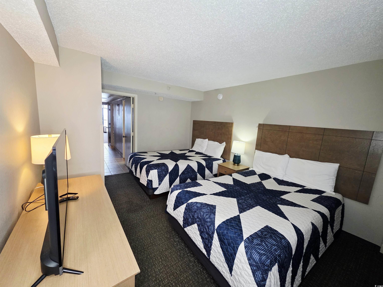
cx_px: 192
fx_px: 144
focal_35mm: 13
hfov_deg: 106.2
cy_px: 144
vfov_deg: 89.9
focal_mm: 2.2
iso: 200
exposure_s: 1/120
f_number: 1.9
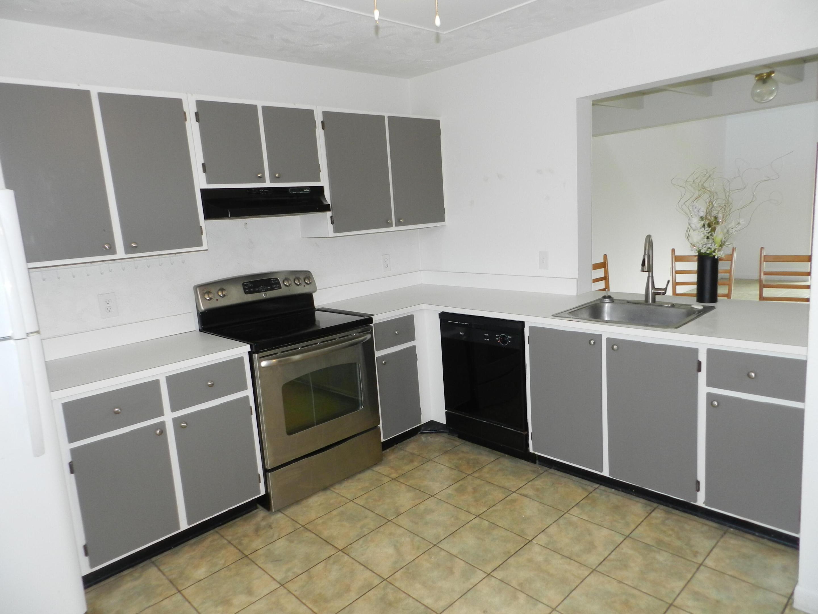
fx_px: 544
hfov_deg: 73.9
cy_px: 307
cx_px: 409
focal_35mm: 23
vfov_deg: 58.9
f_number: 3.4
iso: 200
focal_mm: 4
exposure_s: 1/30
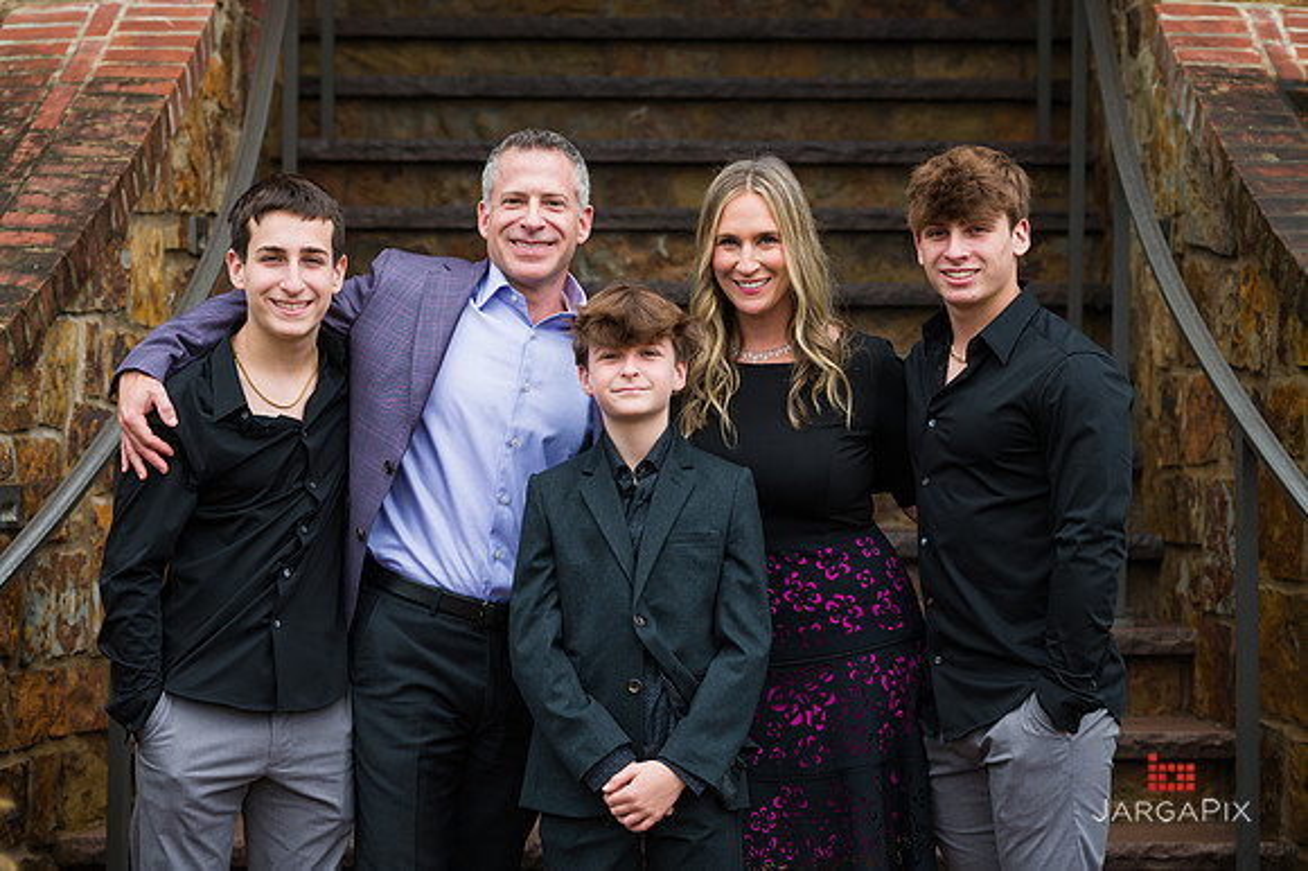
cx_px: 655
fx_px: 3763
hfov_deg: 19.7
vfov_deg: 13.2
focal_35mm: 104
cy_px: 417
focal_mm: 98
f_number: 4
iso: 200
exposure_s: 1/200
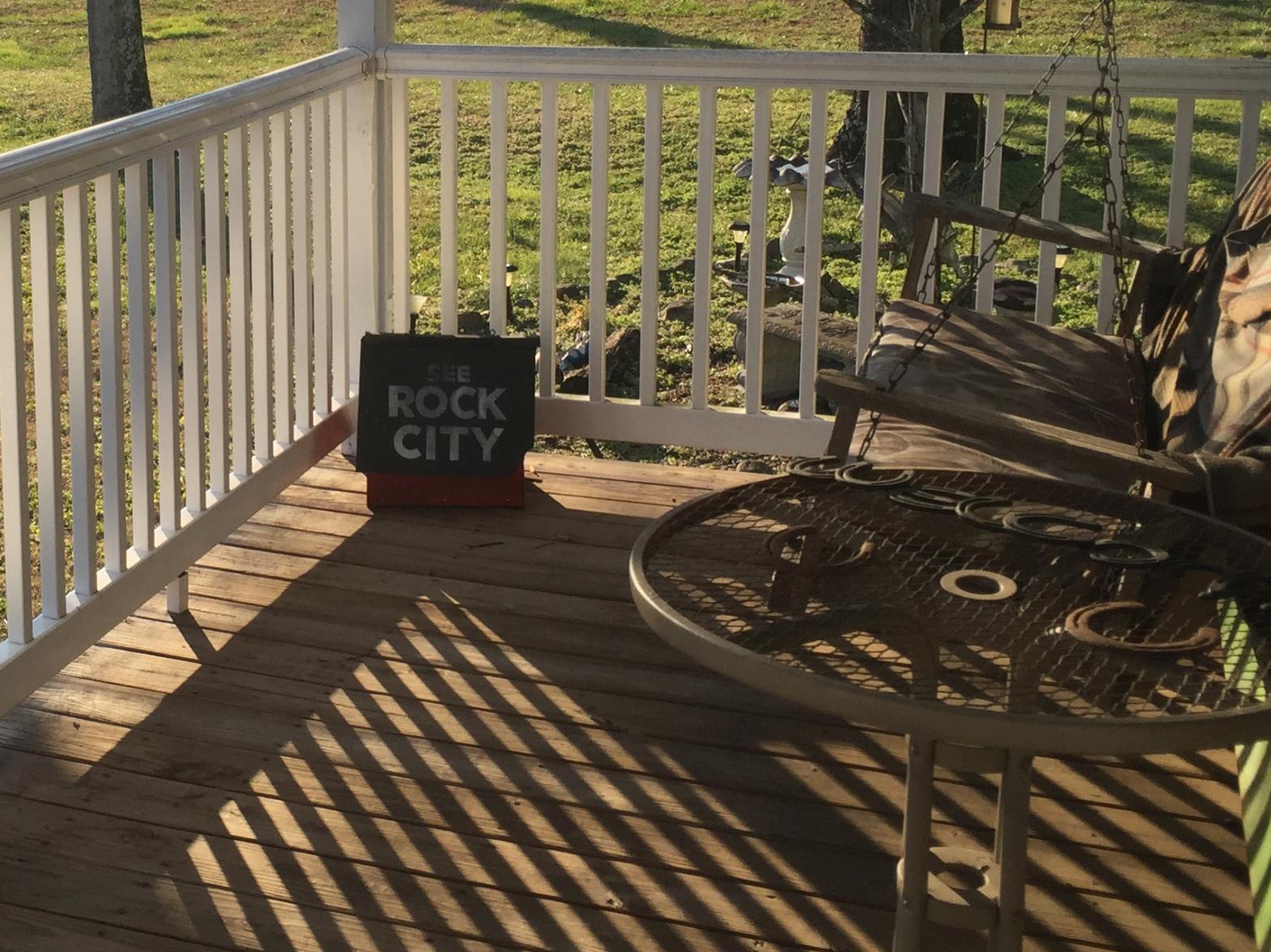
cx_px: 309
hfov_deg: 34.2
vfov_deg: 26.3
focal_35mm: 55
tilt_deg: -12.3
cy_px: 283
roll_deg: +0.3
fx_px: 2019
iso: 32
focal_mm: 4.15
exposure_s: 1/824
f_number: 2.2
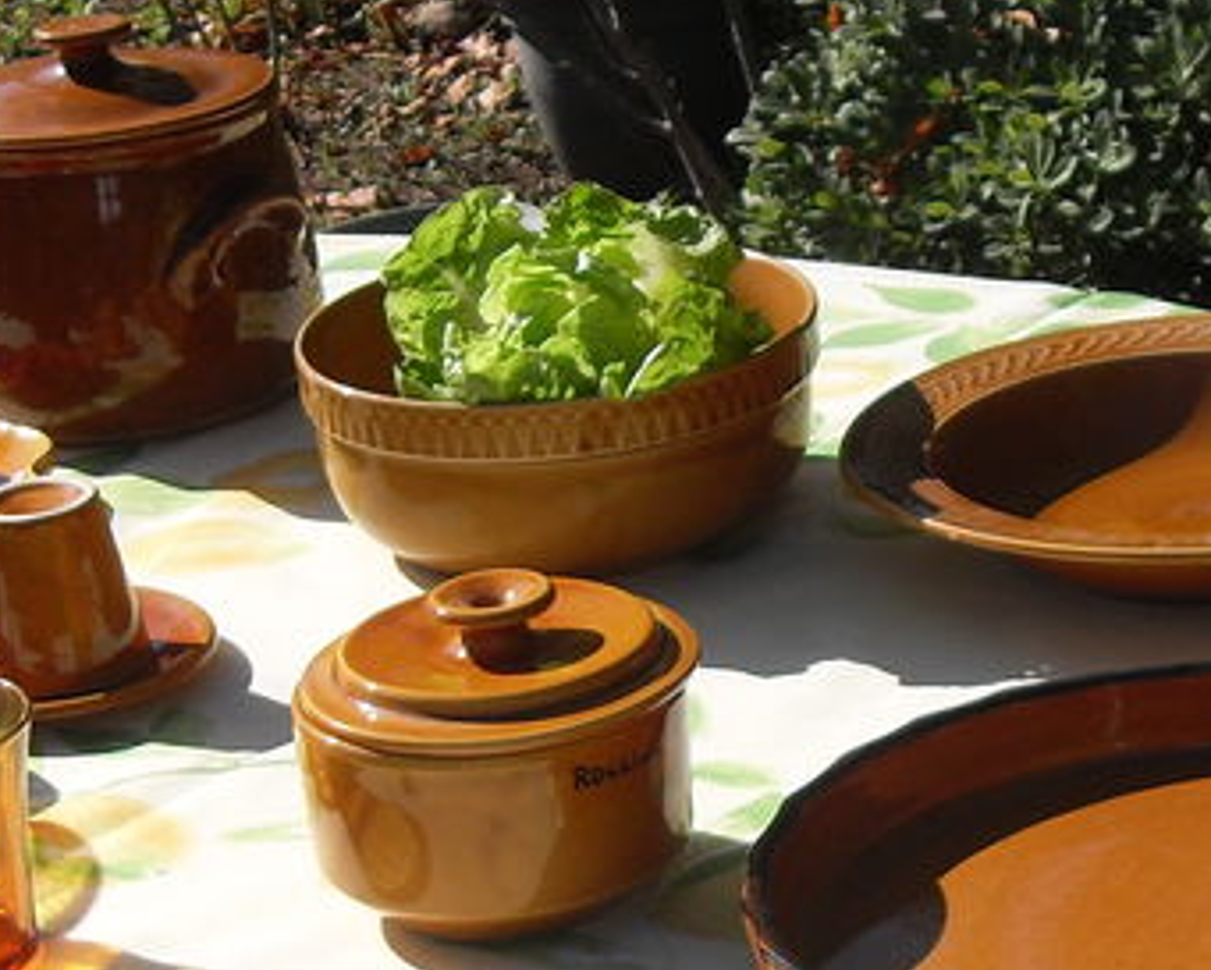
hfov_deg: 18.0
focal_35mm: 106
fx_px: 3800
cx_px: 874
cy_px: 625
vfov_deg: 14.5
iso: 80
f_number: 8.9
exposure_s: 1/180
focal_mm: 6.3
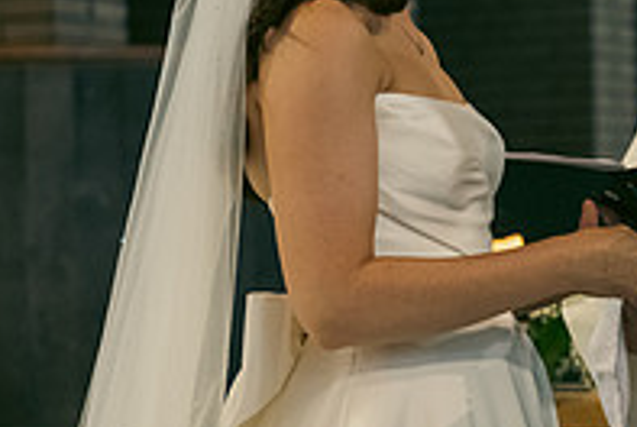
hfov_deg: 9.9
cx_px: 718
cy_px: 118
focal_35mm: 206
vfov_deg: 6.7
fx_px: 3650
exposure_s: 1/160
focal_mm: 70
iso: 1000
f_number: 3.5
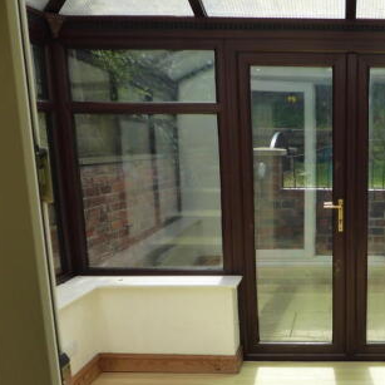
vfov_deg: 39.5
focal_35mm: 42
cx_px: 358
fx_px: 528
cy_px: 263
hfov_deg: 37.0
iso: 160
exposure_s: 1/640
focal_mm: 4.3
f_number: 3.3
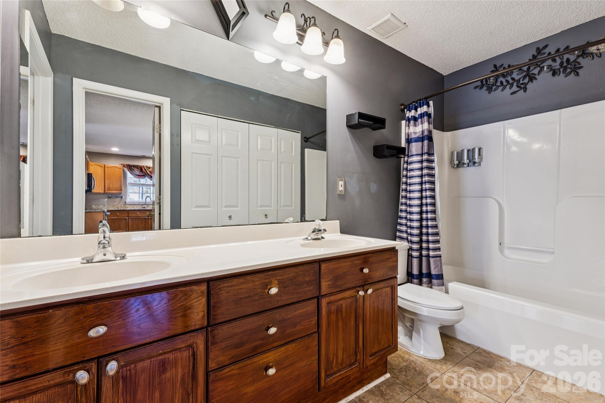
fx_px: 269
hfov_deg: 96.7
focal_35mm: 16
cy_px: 202
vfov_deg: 73.7
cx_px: 302
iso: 100
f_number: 13
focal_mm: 16
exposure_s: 1
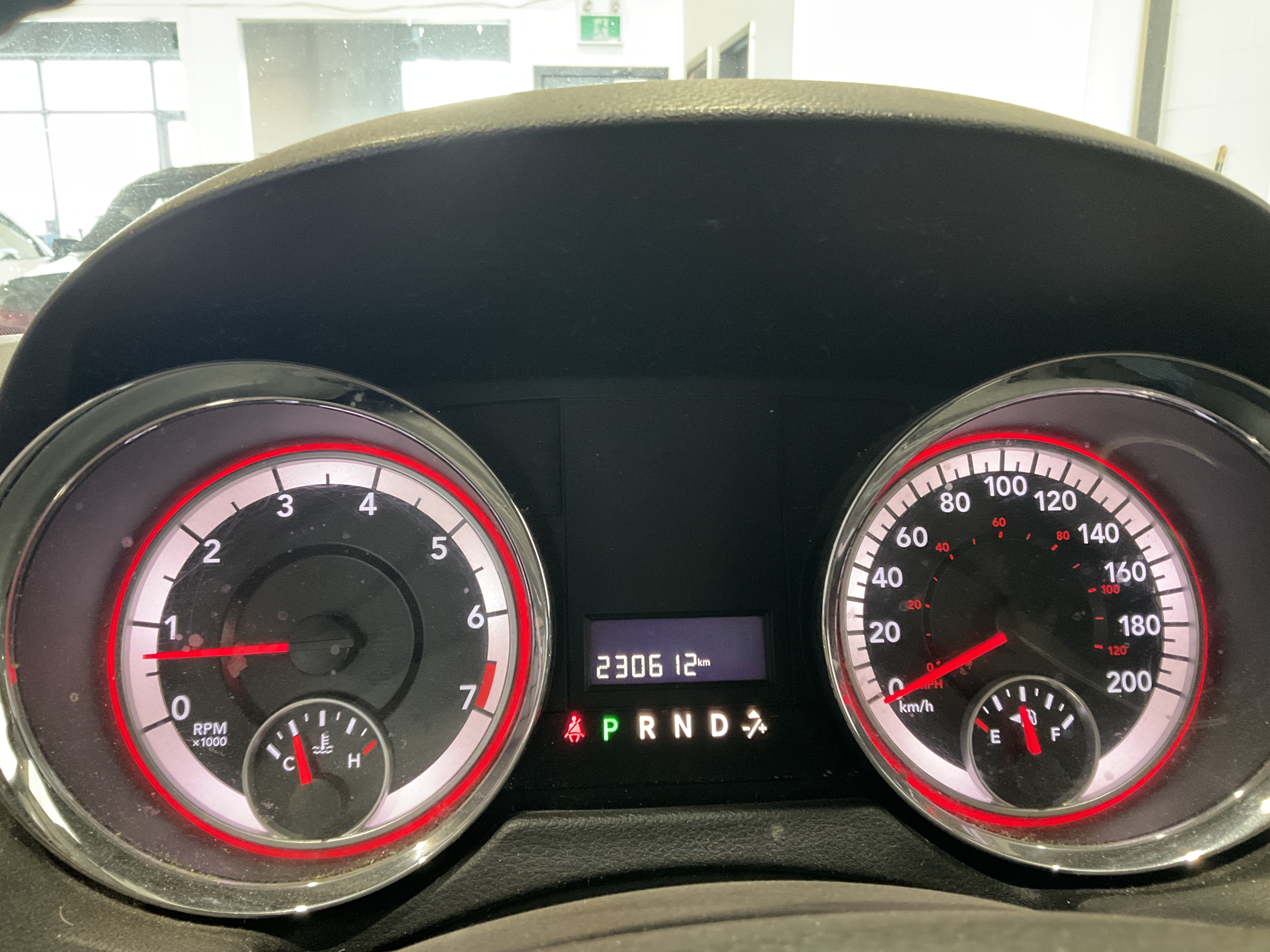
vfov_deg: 48.2
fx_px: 1064
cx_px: 635
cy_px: 476
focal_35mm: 29
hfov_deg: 61.7
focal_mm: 3
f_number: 1.8
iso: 250
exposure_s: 1/40
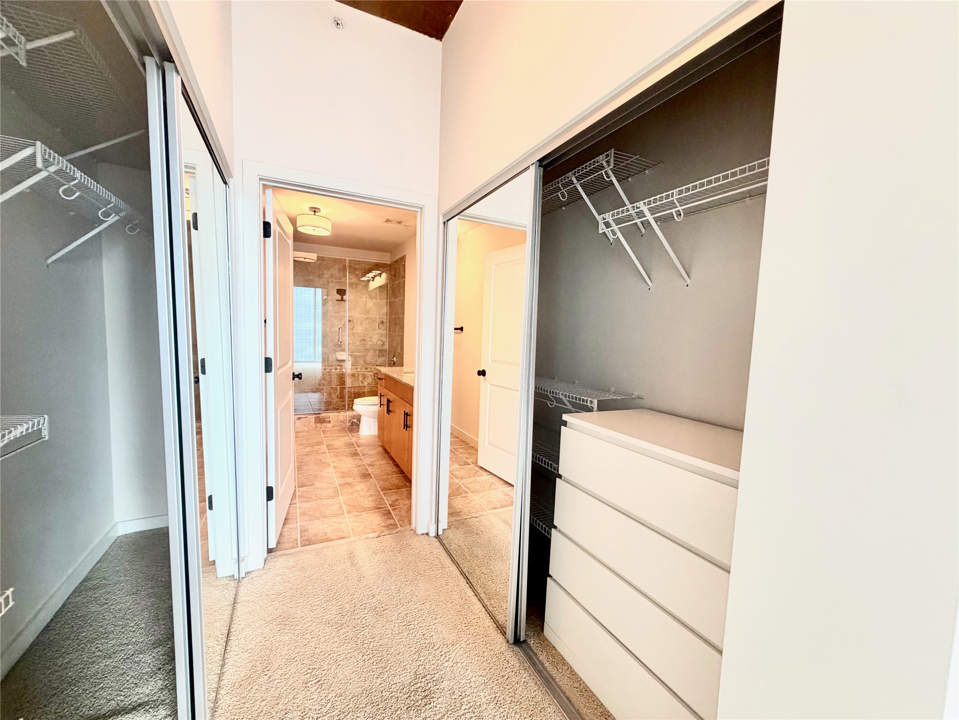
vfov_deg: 85.7
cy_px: 360
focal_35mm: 14
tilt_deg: -5.0
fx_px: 388
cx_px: 480
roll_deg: -1.6
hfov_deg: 102.1
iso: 250
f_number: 2.2
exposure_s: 1/120
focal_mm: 2.22
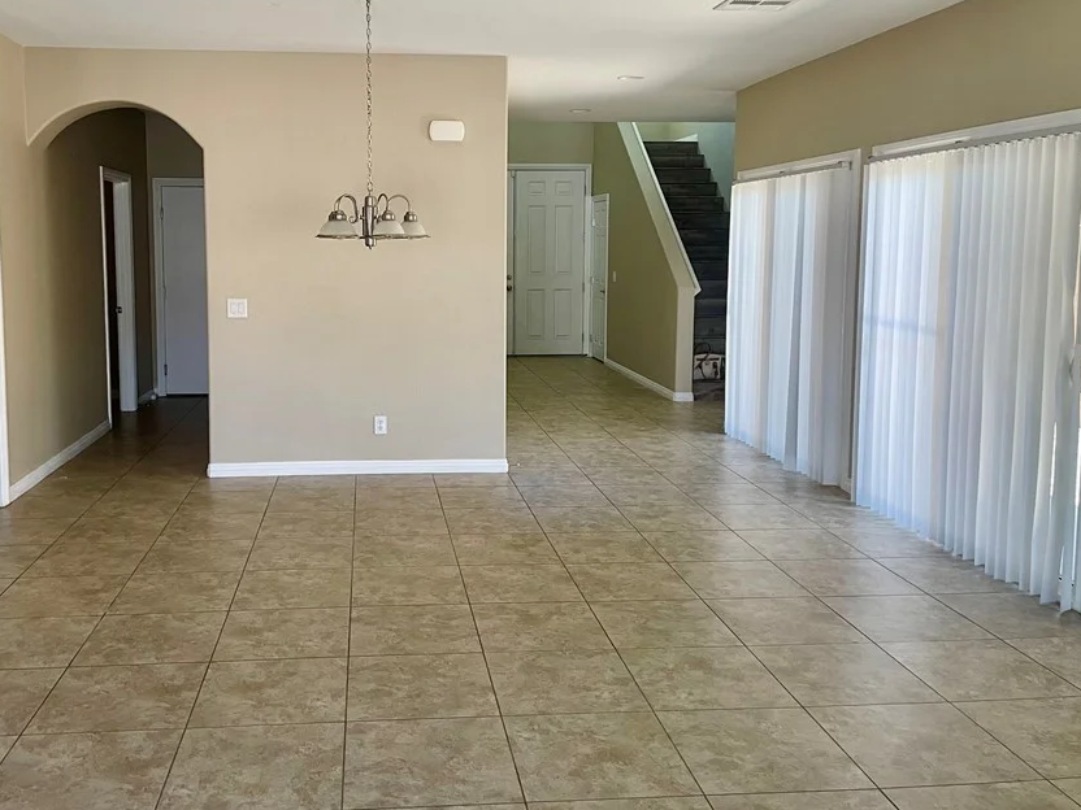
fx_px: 999
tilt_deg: -3.6
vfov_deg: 44.0
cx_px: 444
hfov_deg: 56.5
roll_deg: +0.5
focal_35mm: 32
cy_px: 344
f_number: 1.6
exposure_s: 1/97
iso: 125
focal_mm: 4.2
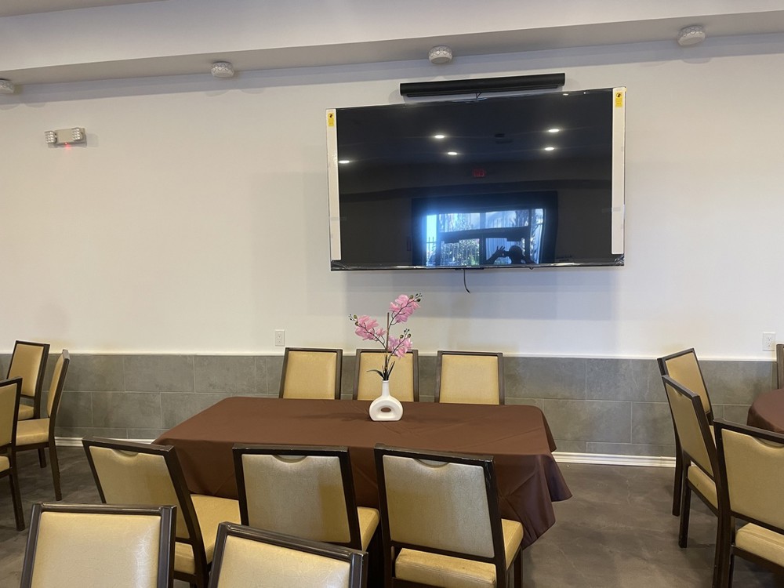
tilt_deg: -4.1
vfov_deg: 53.1
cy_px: 294
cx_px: 392
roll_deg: +1.8
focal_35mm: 26
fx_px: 589
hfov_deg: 67.3
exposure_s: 1/59
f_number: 1.6
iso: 160
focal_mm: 4.2
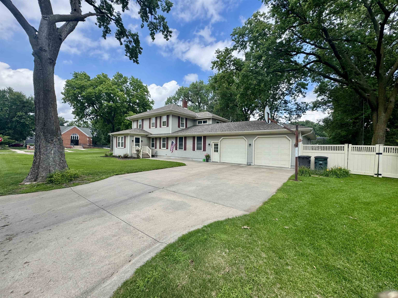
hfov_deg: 102.1
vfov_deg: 85.7
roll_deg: -1.5
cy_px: 149
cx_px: 199
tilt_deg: -1.0
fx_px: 161
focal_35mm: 14
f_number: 2.2
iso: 50
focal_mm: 2.22
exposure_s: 1/763
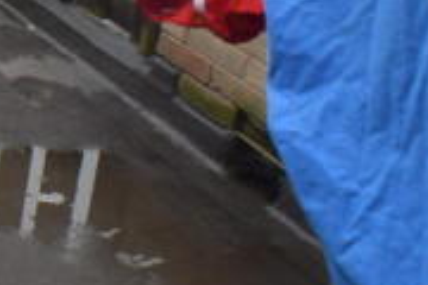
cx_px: -325
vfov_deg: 13.5
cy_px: -72
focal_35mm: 98
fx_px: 1165
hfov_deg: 17.3
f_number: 8
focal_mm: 18
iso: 400
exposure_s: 1/250
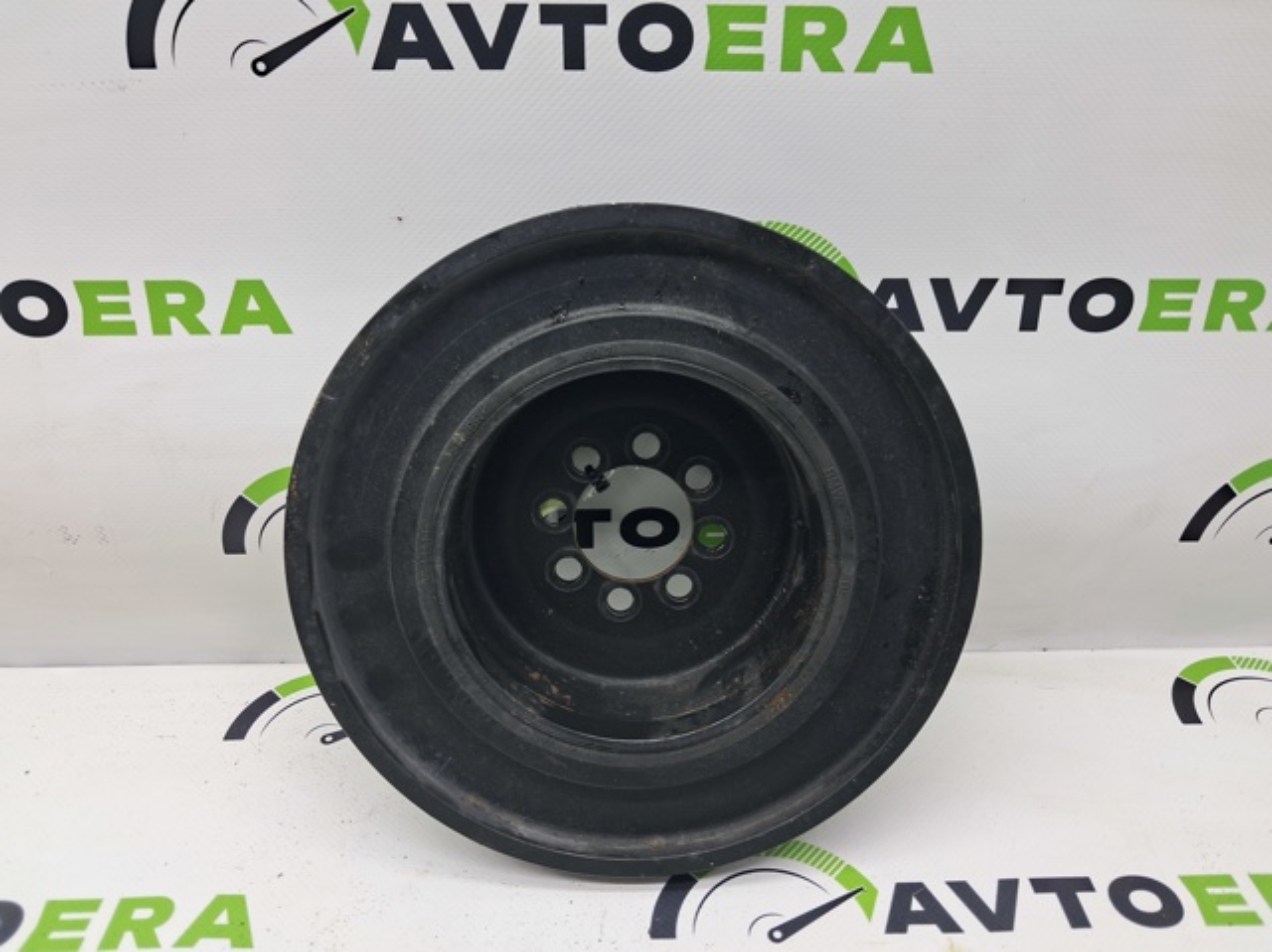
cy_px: 476
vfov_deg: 51.3
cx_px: 636
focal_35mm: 27
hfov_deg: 65.4
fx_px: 991
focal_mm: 4
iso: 50
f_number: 1.8
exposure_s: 1/60
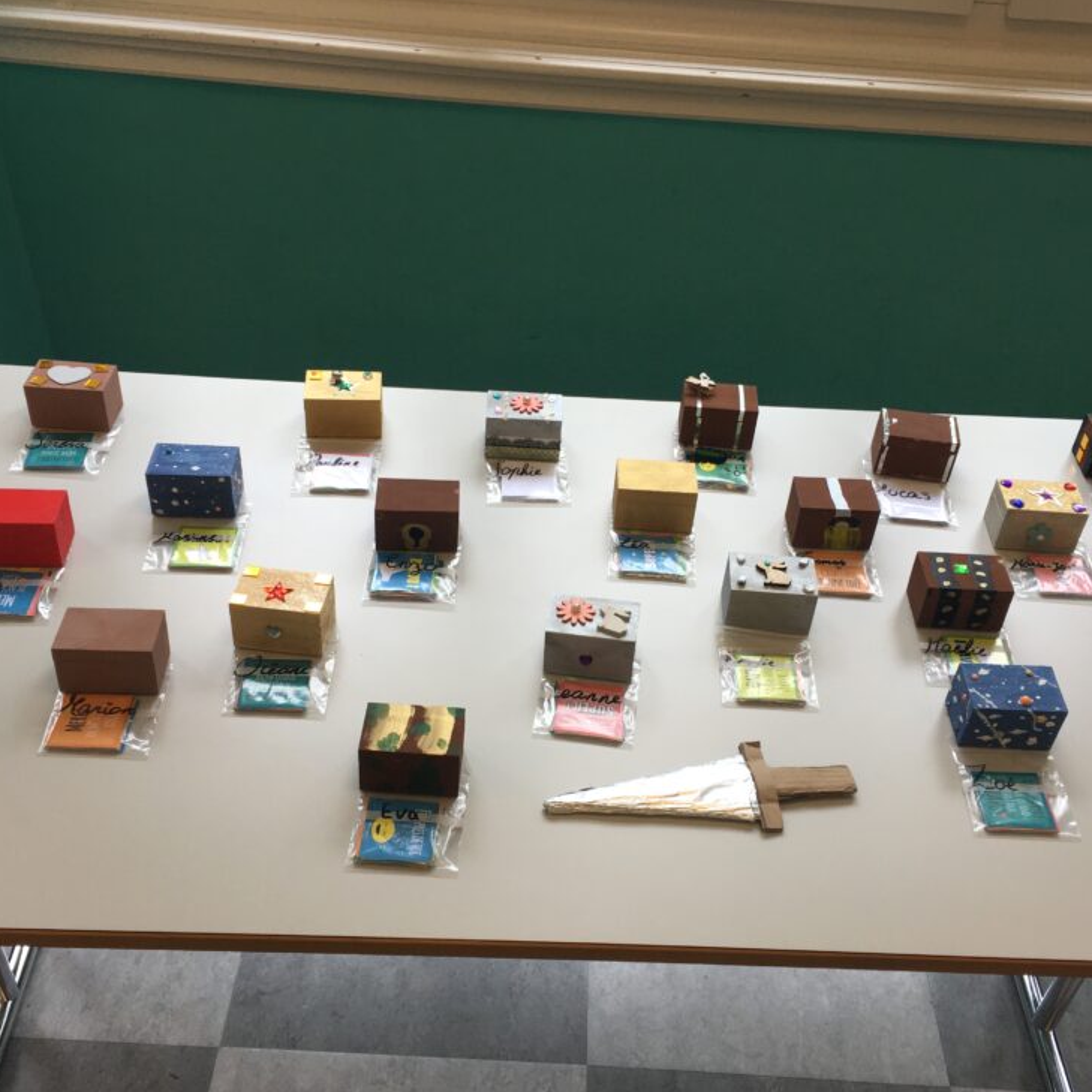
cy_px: 568
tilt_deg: -41.6
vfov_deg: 46.0
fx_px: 1285
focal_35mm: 36
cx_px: 566
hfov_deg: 46.0
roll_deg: -5.1
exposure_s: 1/100
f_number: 2.2
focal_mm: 4.15
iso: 40
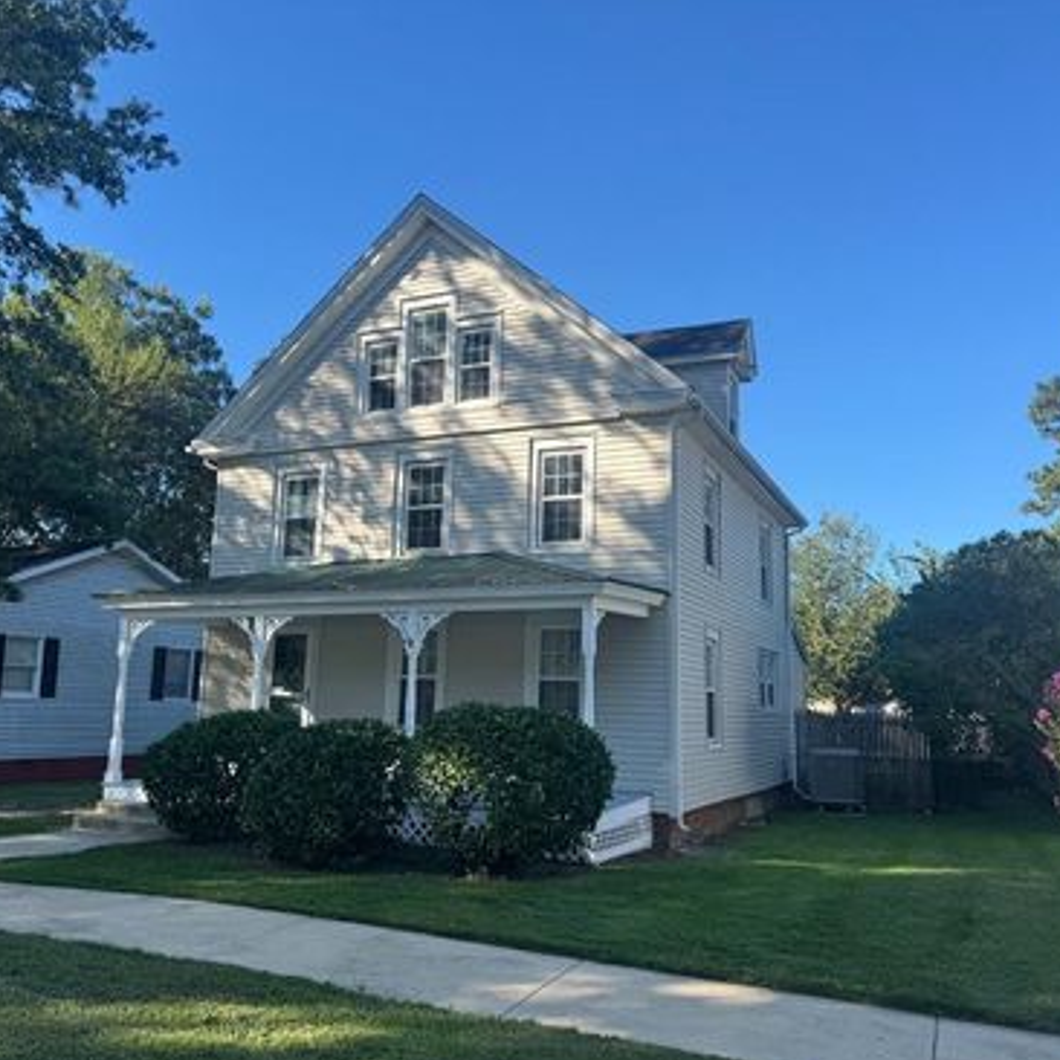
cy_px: 534
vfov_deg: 55.6
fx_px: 1005
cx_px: 524
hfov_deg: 55.6
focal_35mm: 29
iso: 80
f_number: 1.78
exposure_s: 1/1767
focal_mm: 6.76
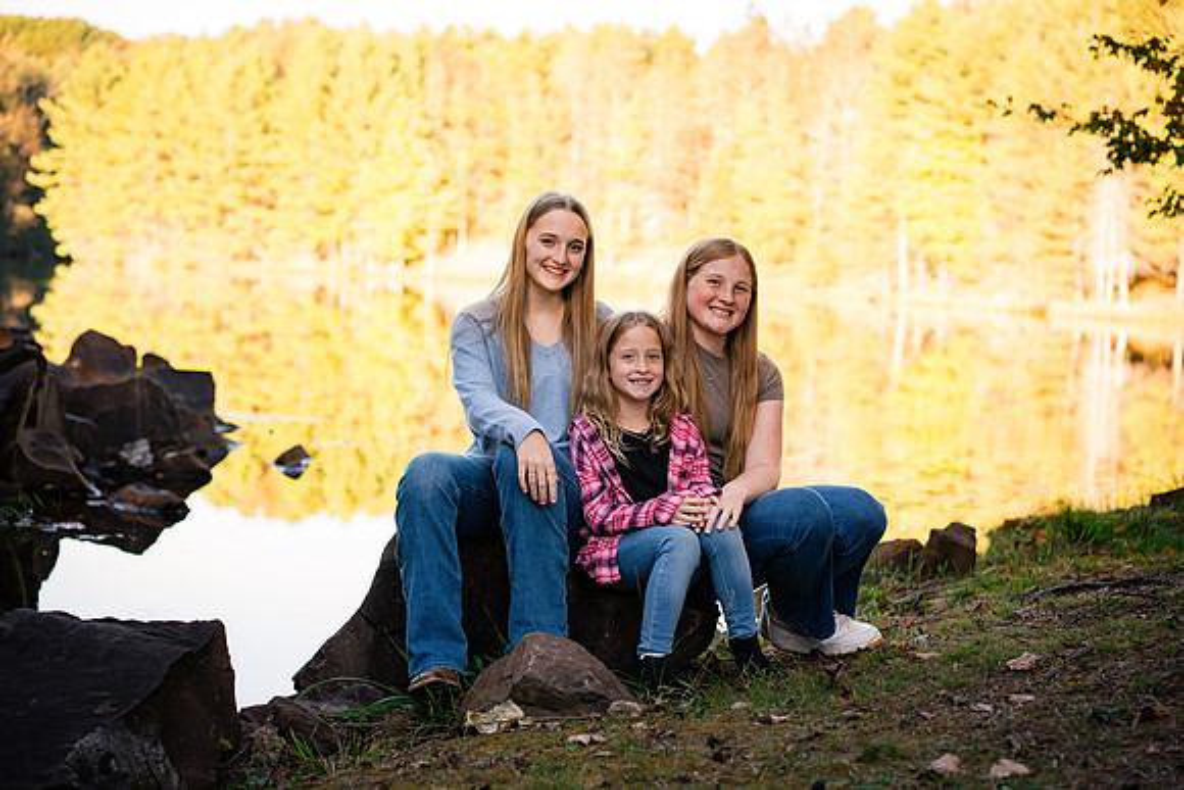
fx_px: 2796
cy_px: 395
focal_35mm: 85
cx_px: 592
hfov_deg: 23.9
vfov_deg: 16.1
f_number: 4
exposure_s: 1/320
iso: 400
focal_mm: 85
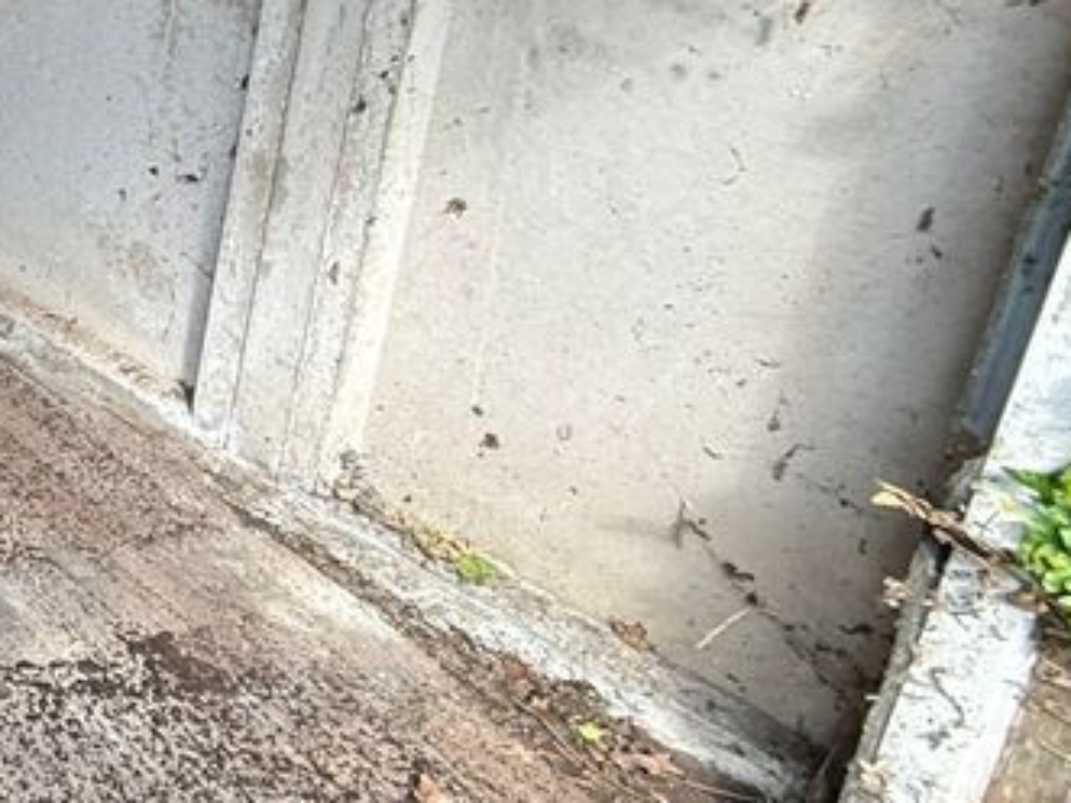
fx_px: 1454
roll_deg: +1.4
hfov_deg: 25.6
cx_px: -660
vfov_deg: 28.4
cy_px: -57
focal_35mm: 47
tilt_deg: -17.3
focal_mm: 2.22
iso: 80
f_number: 2.2
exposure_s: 1/99
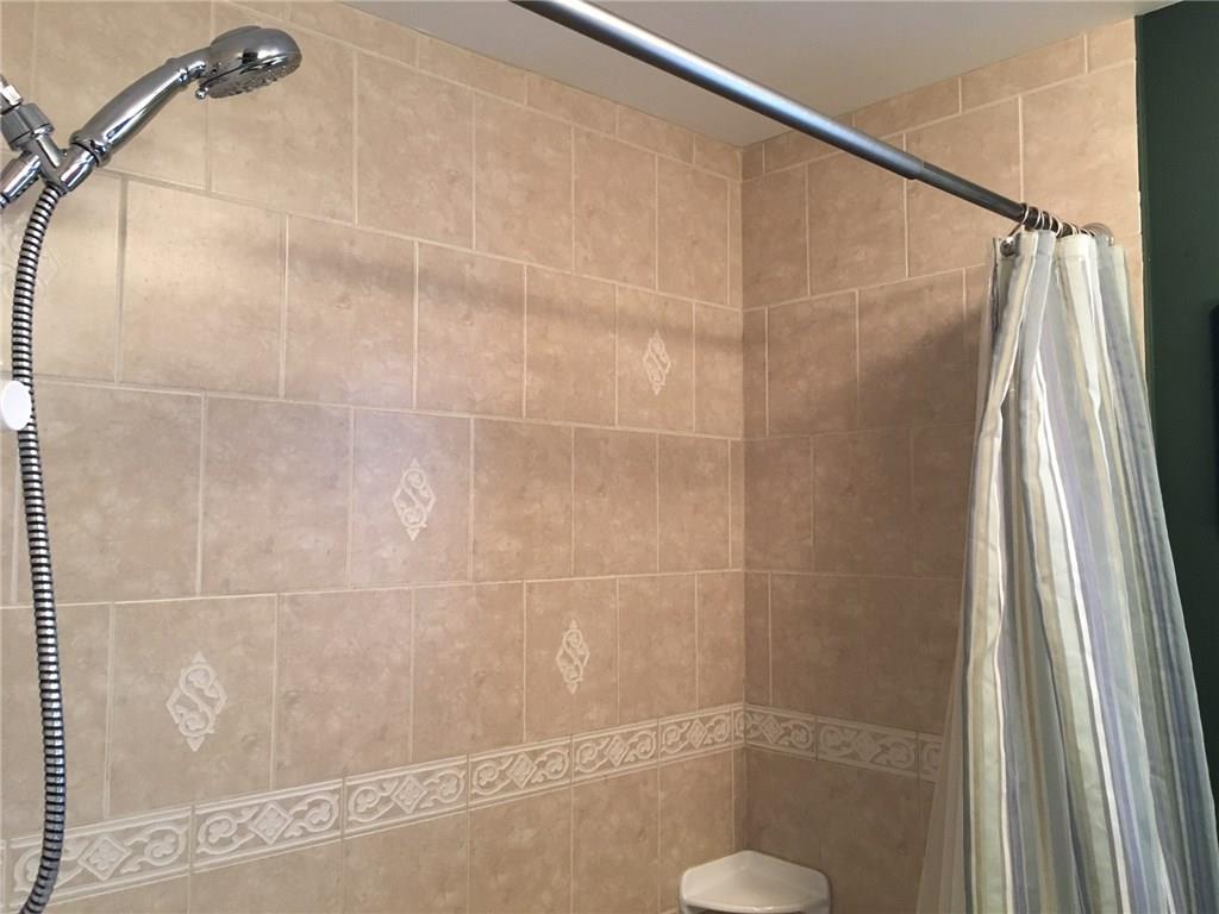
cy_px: 457
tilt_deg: +3.4
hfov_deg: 61.7
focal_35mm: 29
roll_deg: +0.5
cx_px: 610
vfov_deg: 48.2
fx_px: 1021
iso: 100
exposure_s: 1/30
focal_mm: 4.15
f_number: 2.2
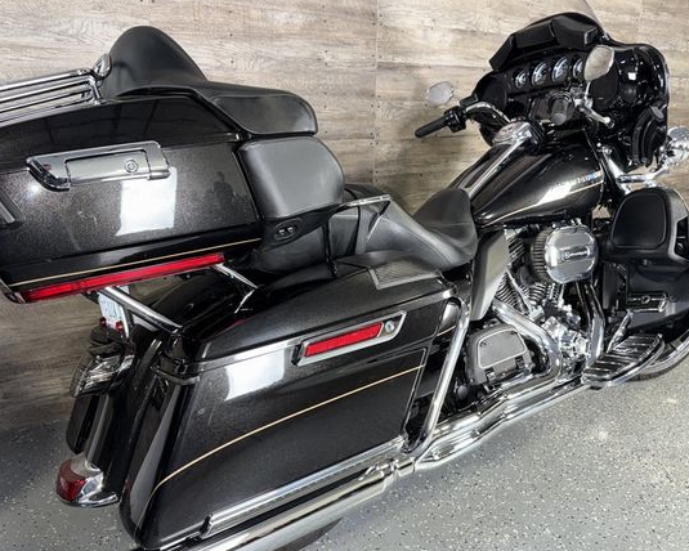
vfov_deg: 51.5
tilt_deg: -14.5
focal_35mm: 28
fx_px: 571
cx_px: 317
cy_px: 274
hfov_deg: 62.1
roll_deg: +0.5
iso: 80
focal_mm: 6.76
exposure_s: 1/17
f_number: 1.78
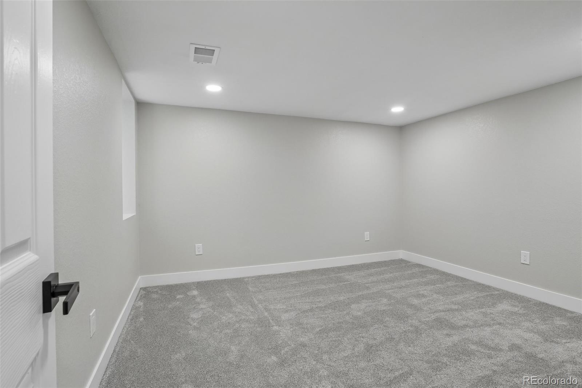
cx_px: 291
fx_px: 267
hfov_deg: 95.0
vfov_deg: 72.0
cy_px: 194
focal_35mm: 16
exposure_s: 1/30
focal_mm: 11
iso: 500
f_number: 8
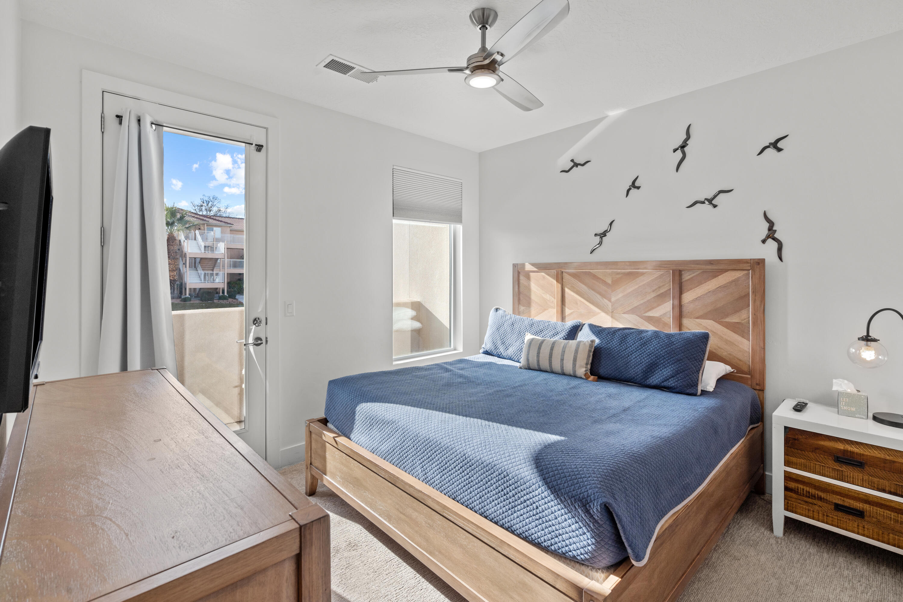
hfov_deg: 96.7
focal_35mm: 16
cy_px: 301
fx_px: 401
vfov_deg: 73.7
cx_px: 452
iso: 250
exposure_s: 1/30
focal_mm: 16
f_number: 10
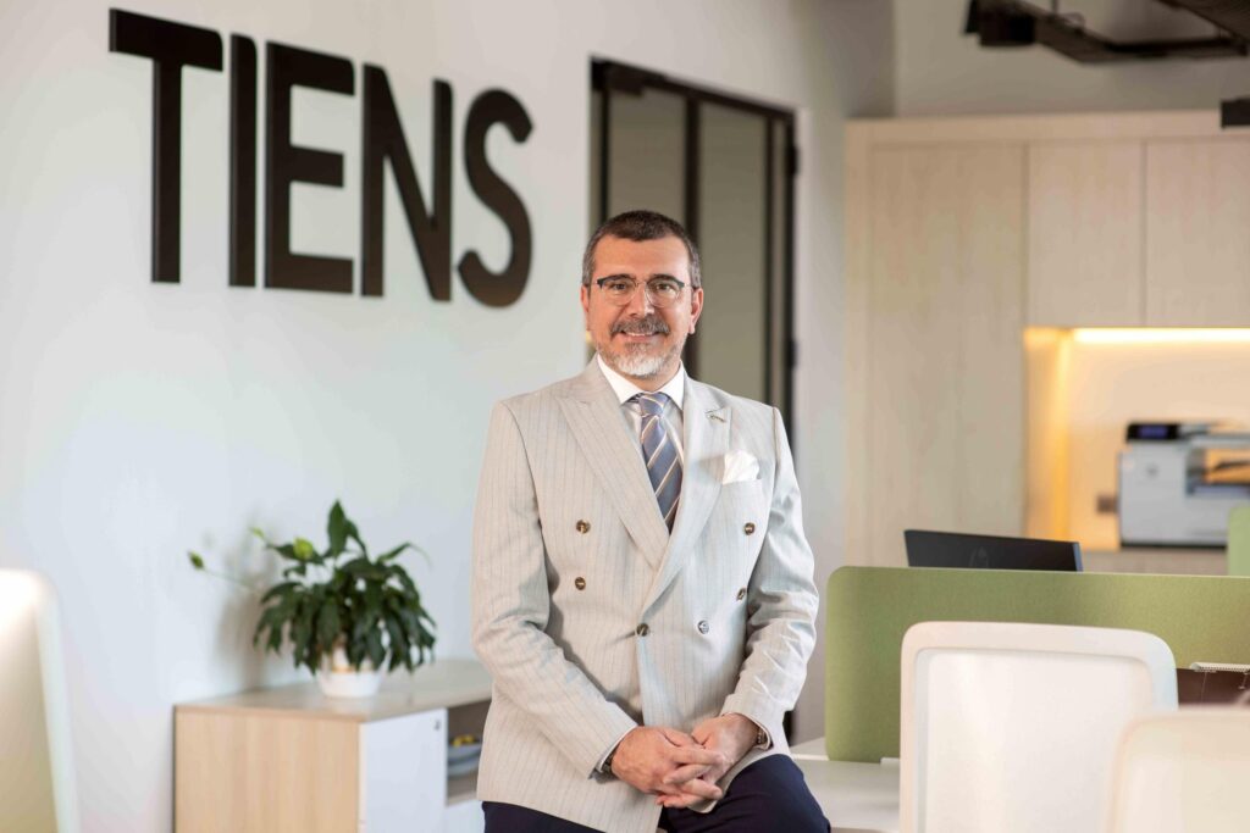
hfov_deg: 23.9
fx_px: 2952
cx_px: 625
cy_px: 416
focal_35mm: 85
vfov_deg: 16.1
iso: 100
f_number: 2.8
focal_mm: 85
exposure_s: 1/40
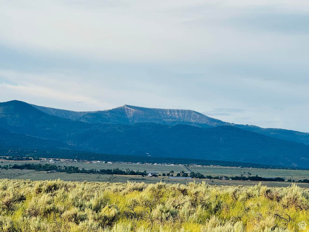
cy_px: 116
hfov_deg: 16.4
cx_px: 154
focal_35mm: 120
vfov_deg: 12.3
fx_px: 1071
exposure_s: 1/963
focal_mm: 15.66
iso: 50
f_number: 2.8
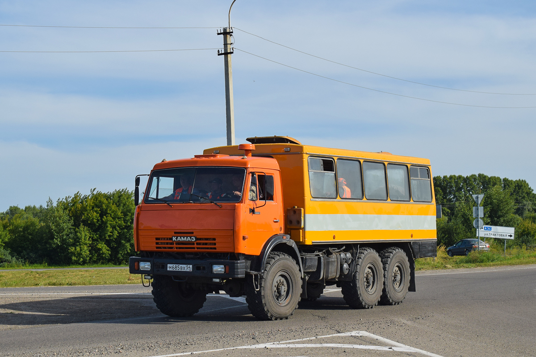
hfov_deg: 35.1
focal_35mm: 57
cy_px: 178
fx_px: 849
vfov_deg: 23.8
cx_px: 268
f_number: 6.3
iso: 200
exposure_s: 1/1000
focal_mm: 38
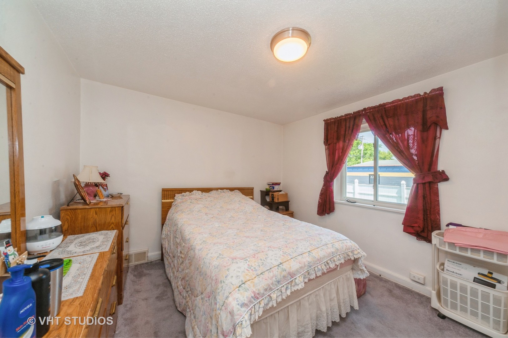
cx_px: 254
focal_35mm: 12
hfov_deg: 112.7
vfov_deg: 89.9
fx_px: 169
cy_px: 169
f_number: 14
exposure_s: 1/15
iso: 200
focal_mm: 12
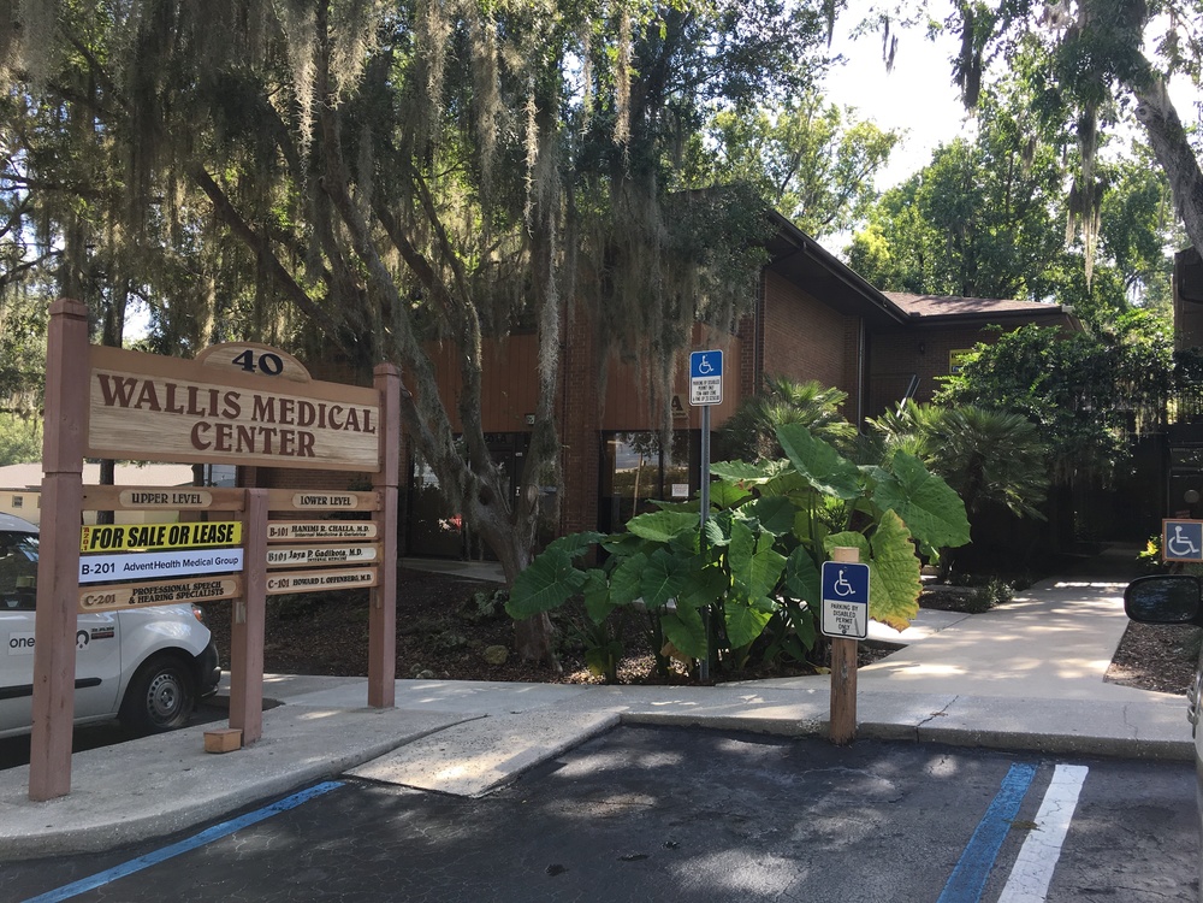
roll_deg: -0.9
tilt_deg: +3.4
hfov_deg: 61.7
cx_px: 602
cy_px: 452
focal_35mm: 29
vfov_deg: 48.2
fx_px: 1008
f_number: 2.2
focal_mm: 4.15
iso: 25
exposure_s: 1/297
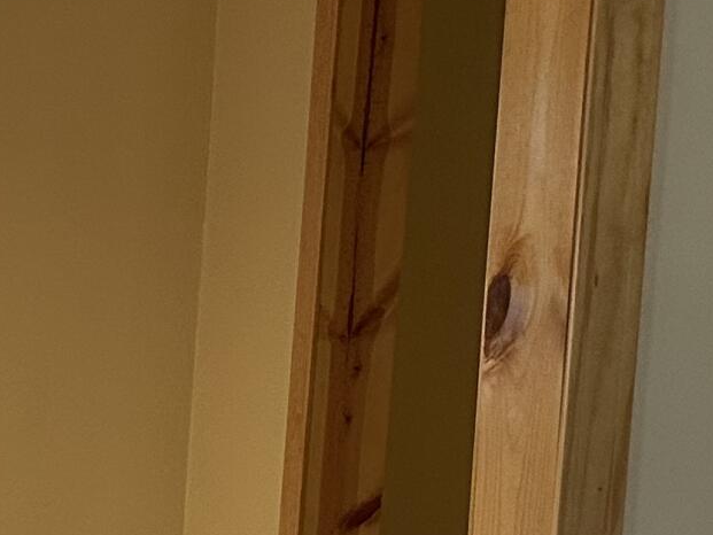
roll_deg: -0.7
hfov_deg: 13.6
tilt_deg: -7.5
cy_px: 448
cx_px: -860
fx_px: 2390
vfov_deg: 12.7
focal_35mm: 116
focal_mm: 6.86
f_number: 1.78
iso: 320
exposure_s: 1/60
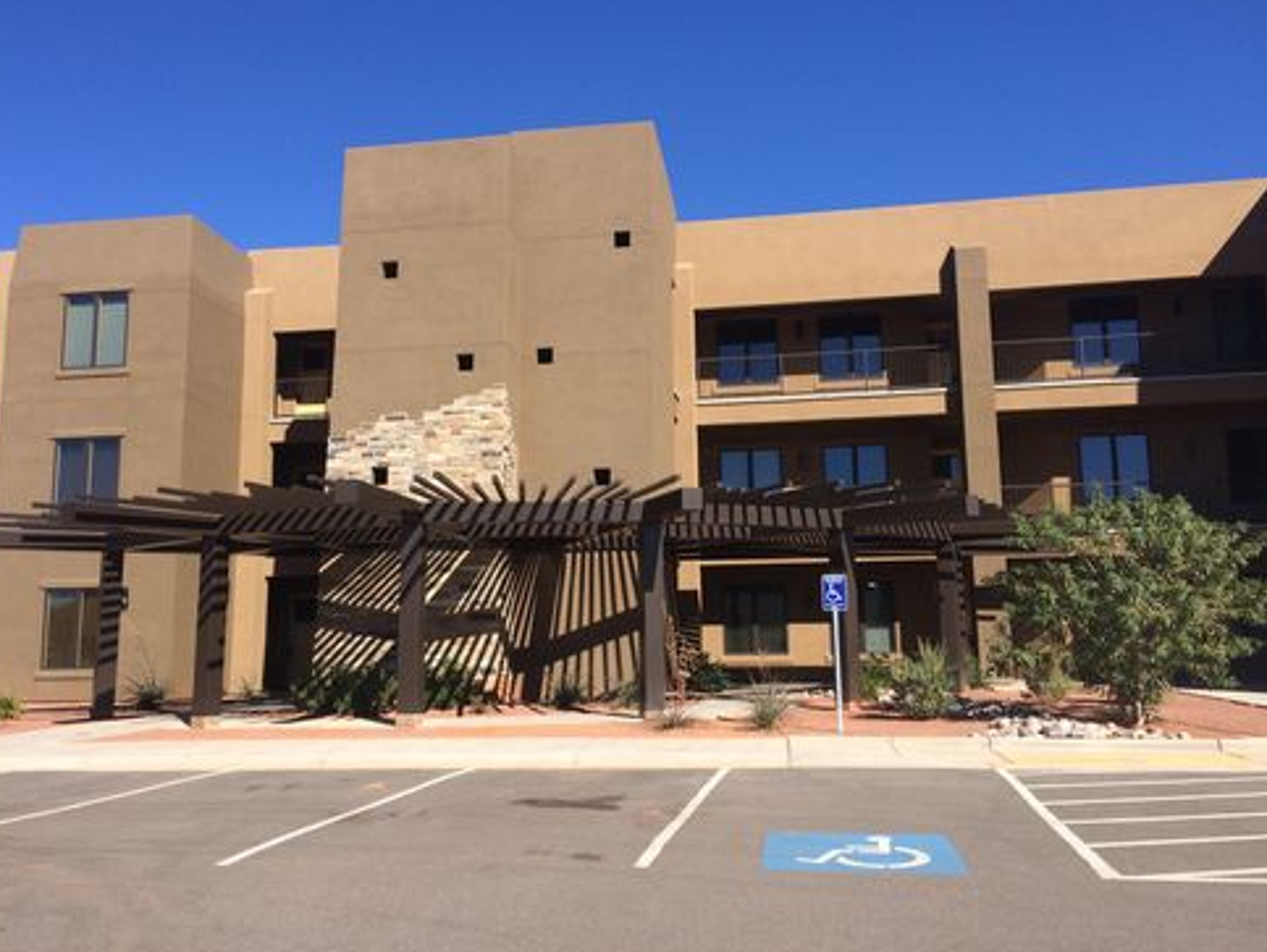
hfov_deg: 59.9
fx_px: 1099
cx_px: 627
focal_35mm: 30
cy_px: 476
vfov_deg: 46.9
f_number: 2.2
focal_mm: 4.15
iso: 32
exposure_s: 1/1953
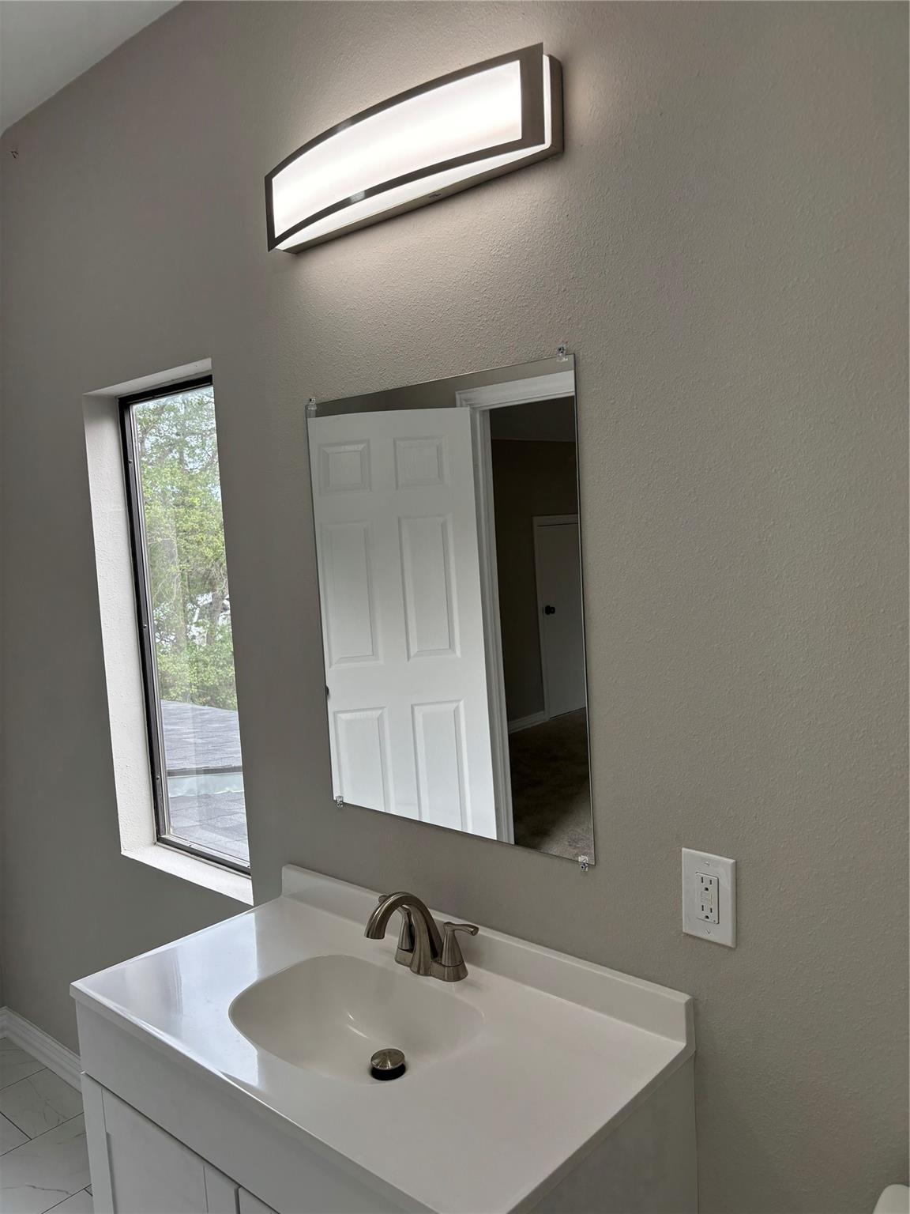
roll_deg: +2.4
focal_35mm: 26
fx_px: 911
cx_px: 455
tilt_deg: -5.8
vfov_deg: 67.3
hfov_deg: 53.1
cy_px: 607
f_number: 1.6
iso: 40
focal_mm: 5.96
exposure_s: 1/222
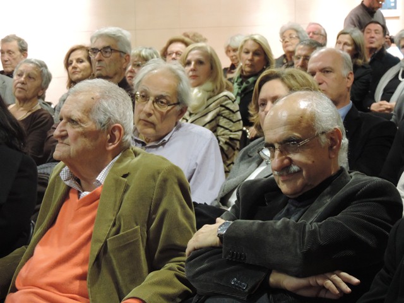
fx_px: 1225
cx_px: 202
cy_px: 152
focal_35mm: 105
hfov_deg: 18.7
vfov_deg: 14.1
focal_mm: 18.7
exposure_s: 1/10
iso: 800
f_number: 4.2
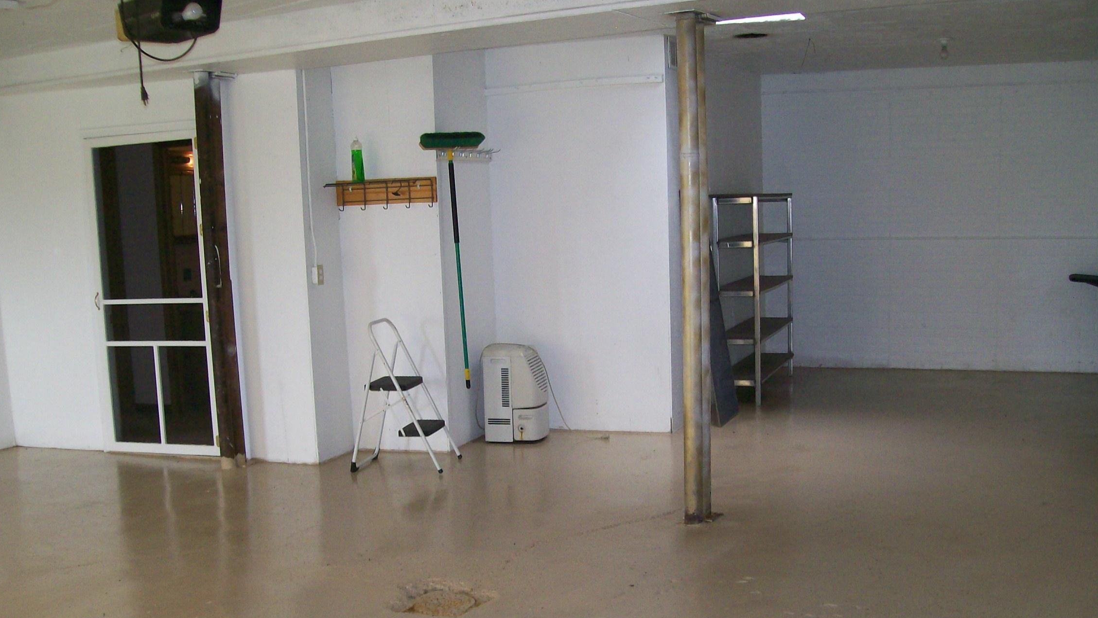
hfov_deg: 50.5
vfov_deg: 29.5
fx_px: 1165
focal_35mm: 40
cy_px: 412
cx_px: 548
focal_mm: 6
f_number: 2.7
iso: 140
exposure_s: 1/64
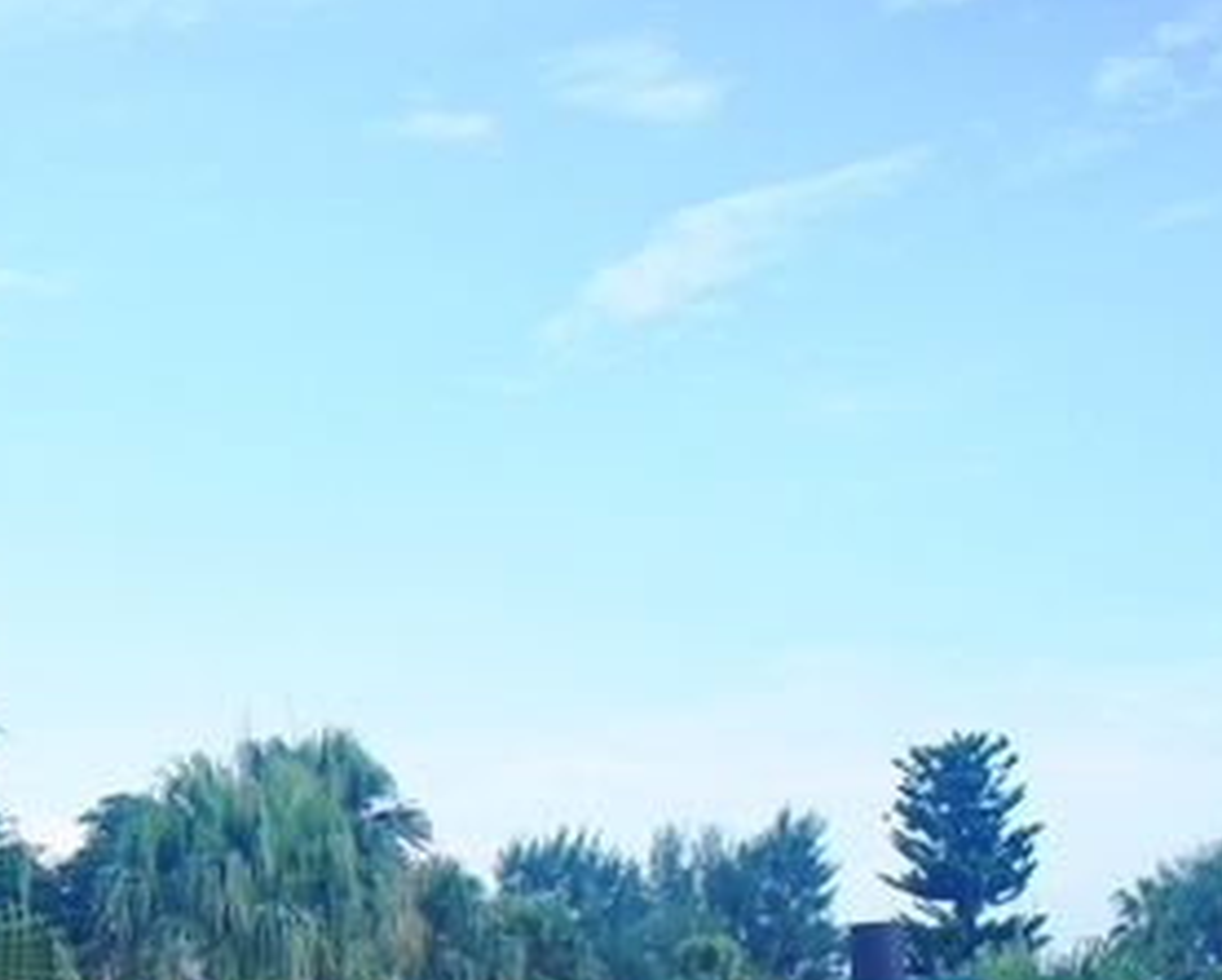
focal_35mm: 73
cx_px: 221
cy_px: 1088
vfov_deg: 20.0
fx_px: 2642
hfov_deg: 25.5
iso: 200
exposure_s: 1/250
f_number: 5
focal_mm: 18
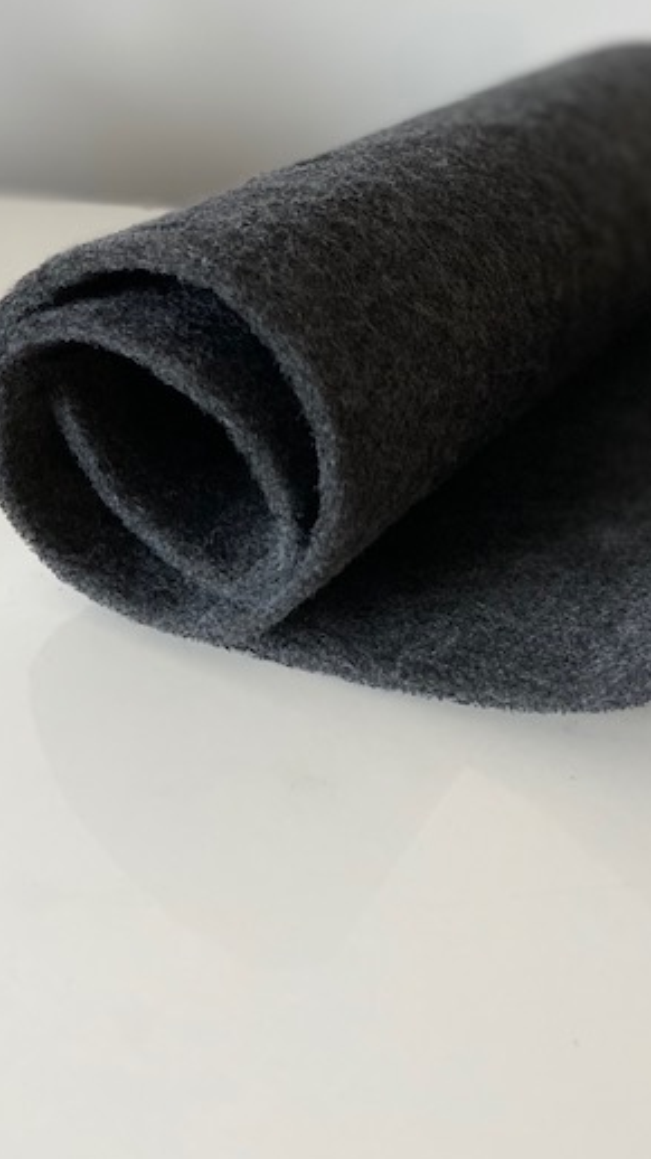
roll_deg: -4.1
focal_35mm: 35
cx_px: 488
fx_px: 1075
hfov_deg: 33.0
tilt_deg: -30.4
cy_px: 456
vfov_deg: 56.2
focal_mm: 4.25
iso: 500
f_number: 1.8
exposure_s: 1/42
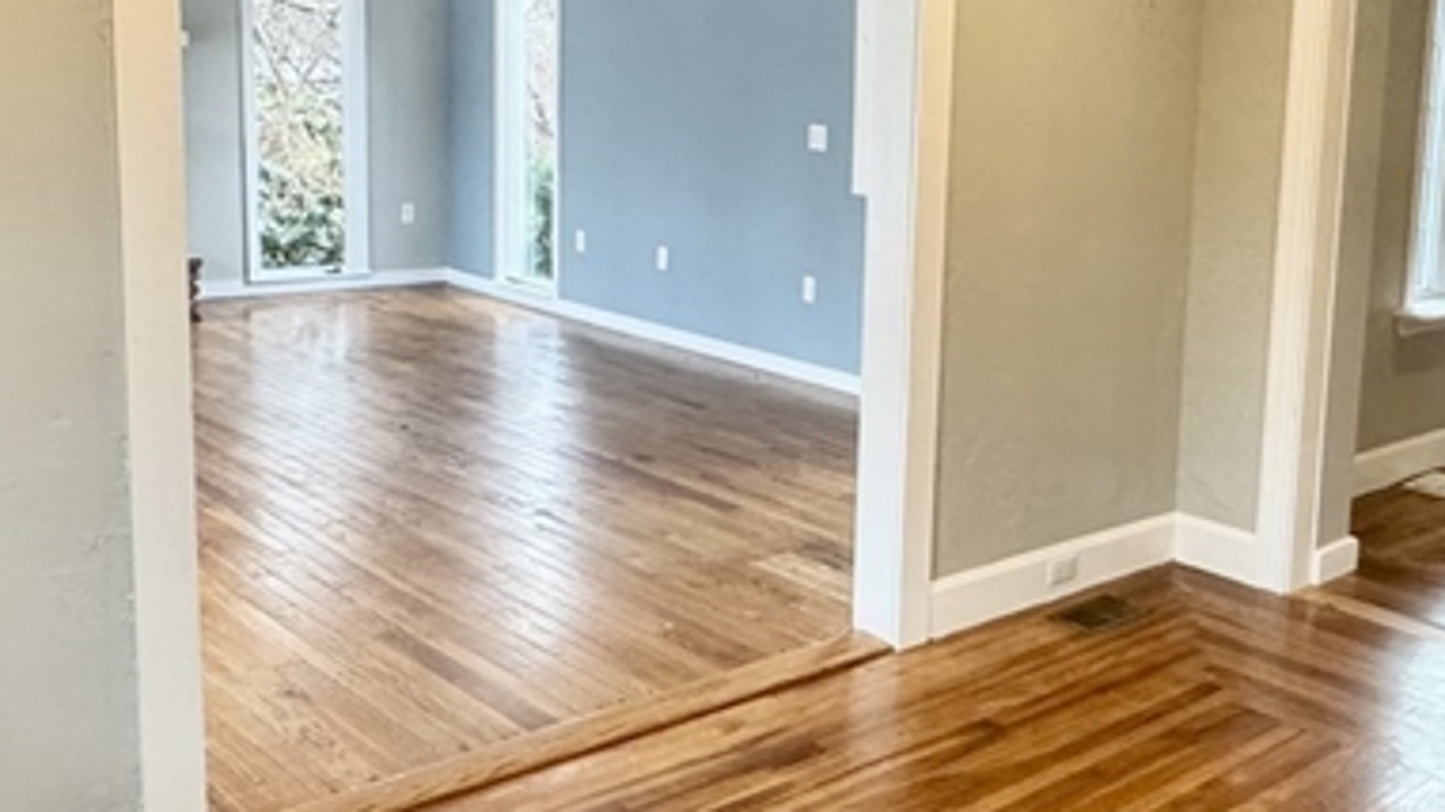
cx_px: 1032
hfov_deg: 48.0
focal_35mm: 41
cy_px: 296
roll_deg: -2.8
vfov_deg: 28.9
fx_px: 1570
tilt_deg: -9.3
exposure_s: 1/120
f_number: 2.2
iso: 320
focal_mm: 2.22
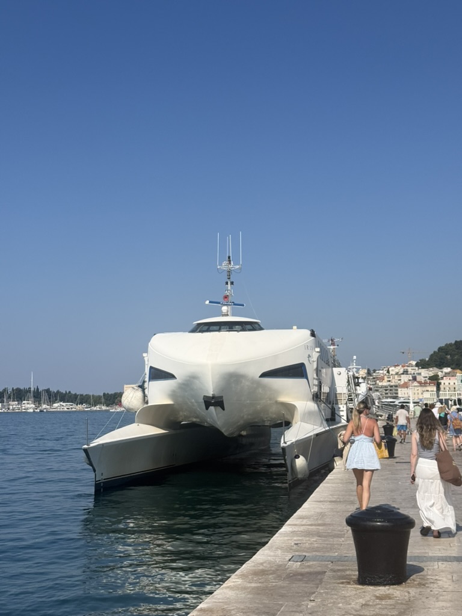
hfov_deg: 30.3
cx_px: 231
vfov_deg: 39.7
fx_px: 854
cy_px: 308
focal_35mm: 48
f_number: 1.78
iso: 64
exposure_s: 1/7874
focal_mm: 6.76
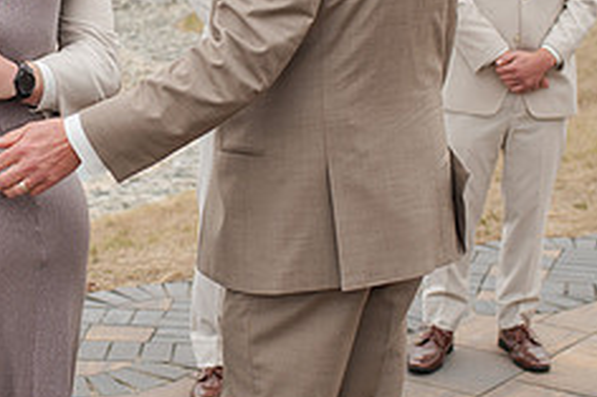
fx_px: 1425
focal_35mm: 86
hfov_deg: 23.2
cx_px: 96
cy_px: 91
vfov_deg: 15.8
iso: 125
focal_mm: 35
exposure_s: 1/800
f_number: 3.5
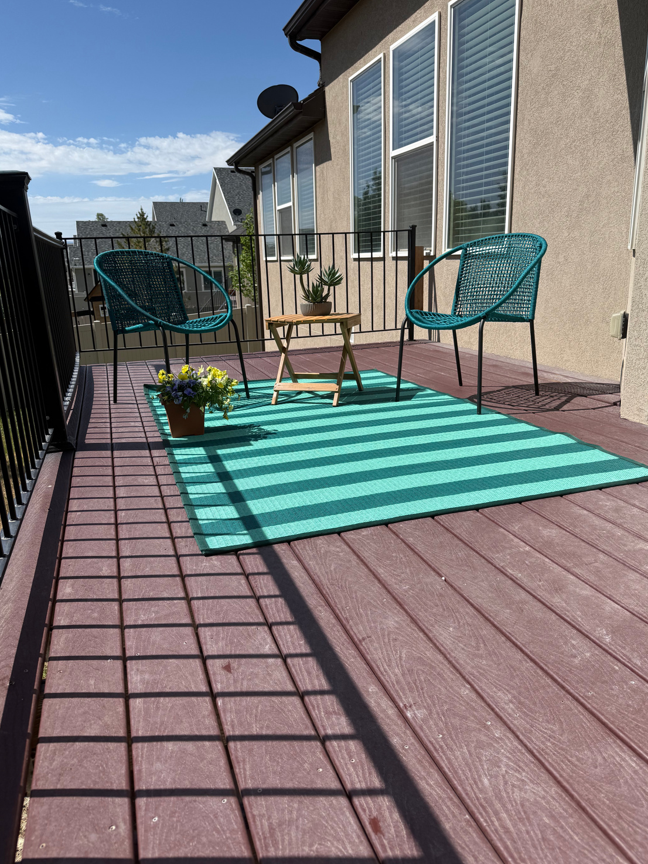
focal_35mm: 25
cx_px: 332
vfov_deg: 69.4
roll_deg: -0.9
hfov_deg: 54.9
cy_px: 429
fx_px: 624
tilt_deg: -16.2
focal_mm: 6.76
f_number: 1.78
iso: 80
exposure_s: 1/6173
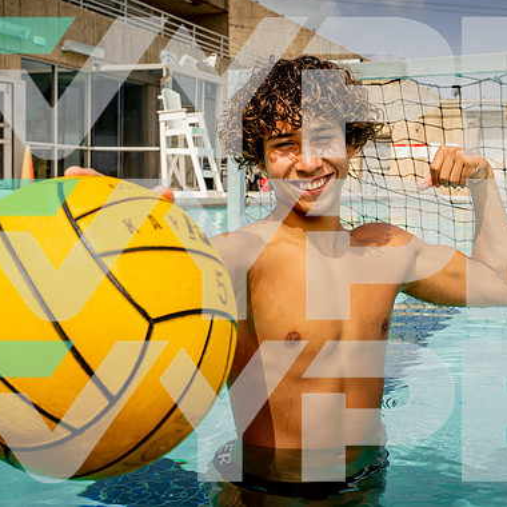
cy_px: 250
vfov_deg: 35.4
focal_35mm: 48
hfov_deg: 35.3
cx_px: 280
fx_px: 795
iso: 50
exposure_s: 1/250
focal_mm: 37
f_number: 9
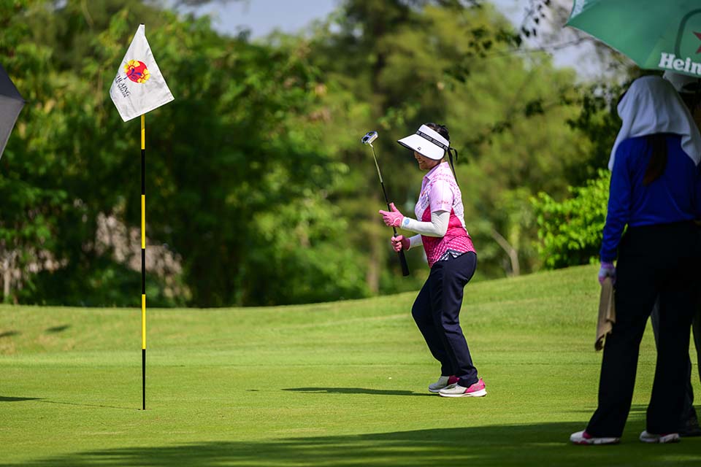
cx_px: 350
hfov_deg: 10.3
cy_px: 234
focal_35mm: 200
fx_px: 3894
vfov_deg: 6.9
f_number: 2.8
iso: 280
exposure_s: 1/5000
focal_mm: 200
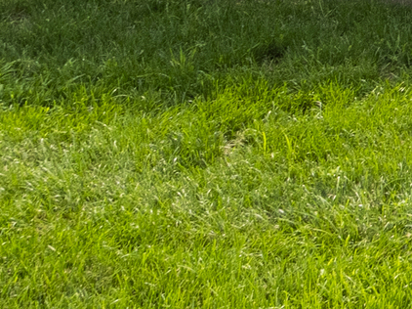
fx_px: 1249
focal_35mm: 105
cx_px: 998
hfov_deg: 13.5
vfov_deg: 12.5
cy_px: -289
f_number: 11
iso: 200
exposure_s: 1/100
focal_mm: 10
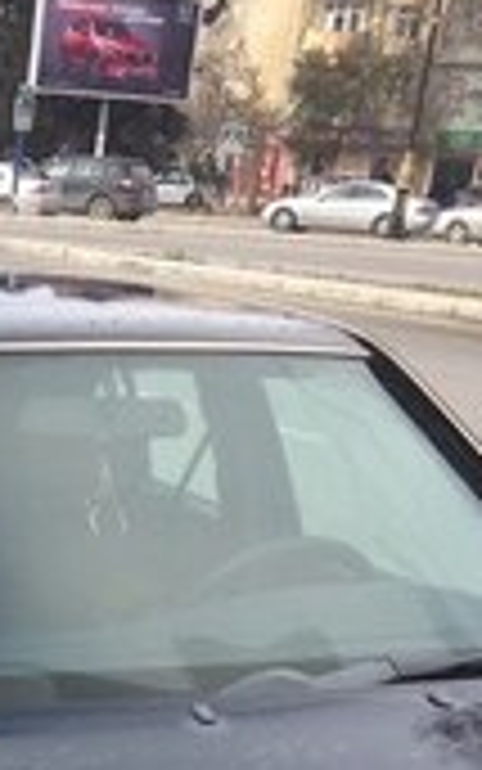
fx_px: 1869
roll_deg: -5.3
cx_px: -230
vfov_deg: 21.6
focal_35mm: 89
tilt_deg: -23.8
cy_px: 932
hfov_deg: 13.8
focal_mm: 4.15
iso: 32
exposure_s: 1/513
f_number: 2.2
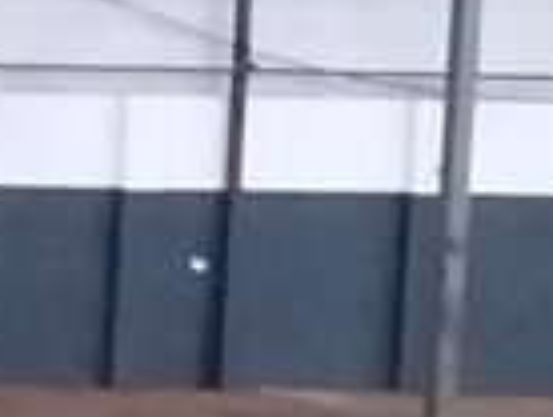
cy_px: 269
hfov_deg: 8.1
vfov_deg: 6.5
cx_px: -669
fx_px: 3681
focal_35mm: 230
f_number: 2.2
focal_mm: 3.3
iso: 320
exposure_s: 1/17
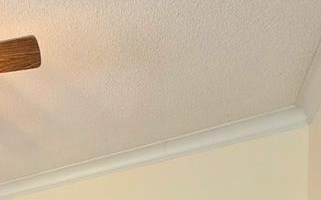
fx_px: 385
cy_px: 382
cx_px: -48
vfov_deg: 19.5
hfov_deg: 36.7
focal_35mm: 44
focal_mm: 2.2
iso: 160
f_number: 1.9
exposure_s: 1/120
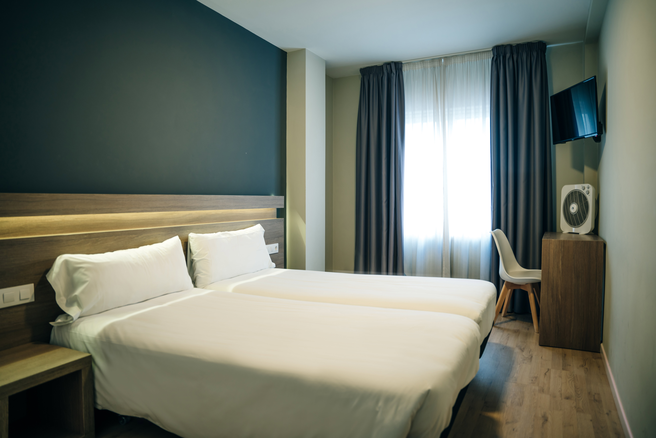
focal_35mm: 24
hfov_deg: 73.7
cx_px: 328
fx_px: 437
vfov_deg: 53.2
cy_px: 219
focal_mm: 24
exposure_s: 1/20
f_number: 2.8
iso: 200
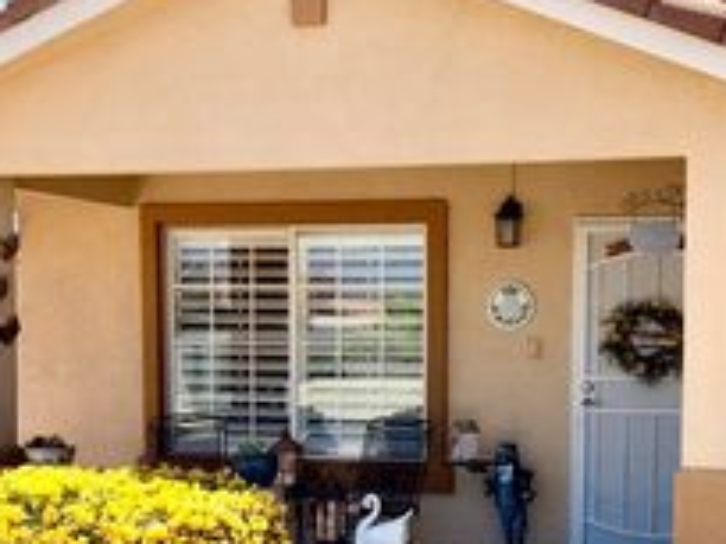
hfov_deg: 27.3
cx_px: 431
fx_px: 1489
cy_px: 457
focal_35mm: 71
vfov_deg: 20.4
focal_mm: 3
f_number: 1.8
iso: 16
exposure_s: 1/1786
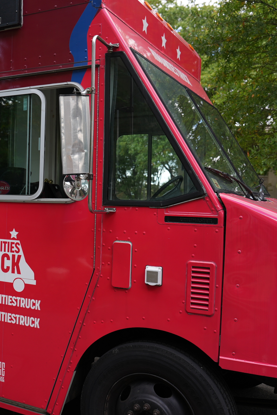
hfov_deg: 29.0
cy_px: 207
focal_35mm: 43
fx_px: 496
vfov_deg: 45.4
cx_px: -6
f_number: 4
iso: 125
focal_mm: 28
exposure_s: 1/160
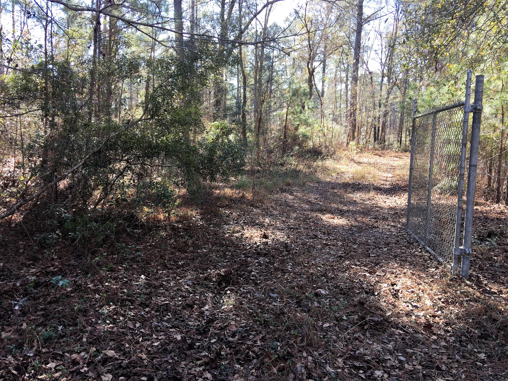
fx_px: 426
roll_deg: -2.0
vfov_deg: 48.2
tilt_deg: -6.2
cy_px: 190
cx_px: 254
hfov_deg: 61.7
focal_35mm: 29
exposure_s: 1/151
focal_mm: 4.15
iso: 25
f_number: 2.2
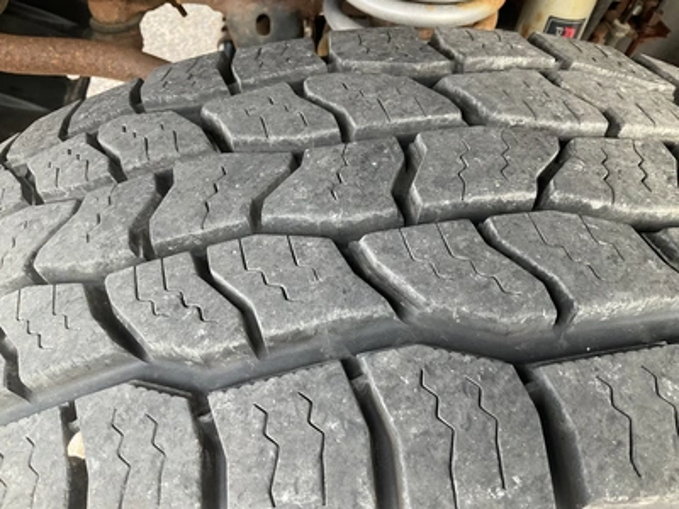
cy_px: 254
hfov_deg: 61.7
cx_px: 340
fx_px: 569
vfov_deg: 48.2
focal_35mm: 29
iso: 64
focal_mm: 3
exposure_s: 1/122
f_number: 1.8
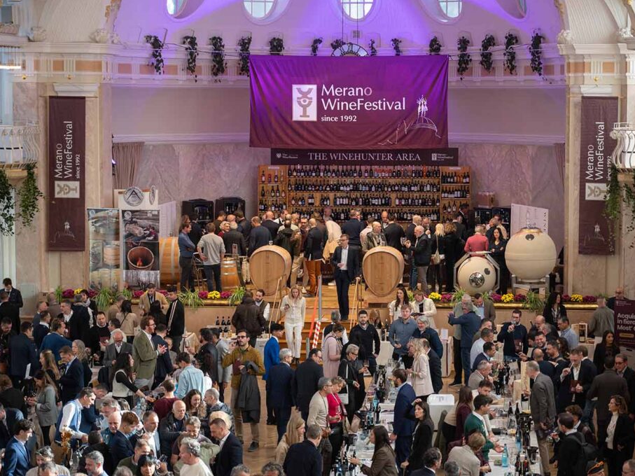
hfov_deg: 25.7
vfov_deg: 19.4
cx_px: 336
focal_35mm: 76
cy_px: 238
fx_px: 1394
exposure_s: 1/125
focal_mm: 70
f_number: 4
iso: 1000
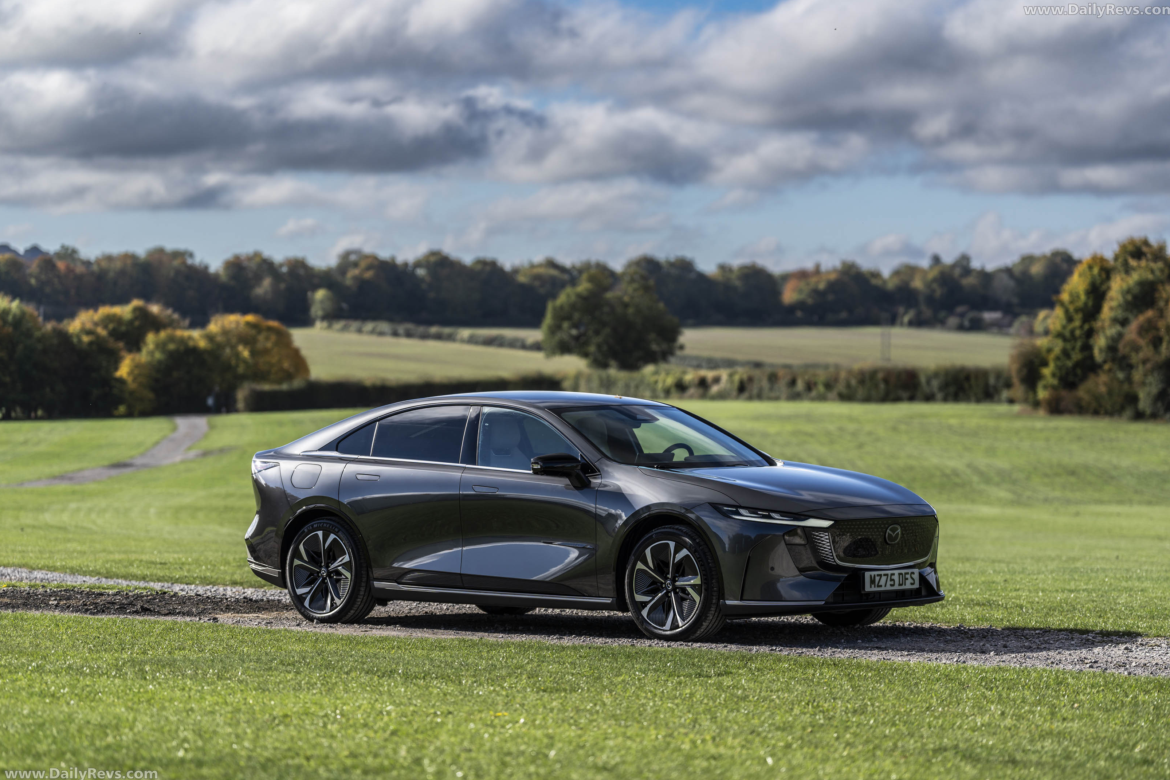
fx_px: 3770
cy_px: 393
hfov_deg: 17.6
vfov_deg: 11.8
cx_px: 589
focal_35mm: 116
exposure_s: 1/1250
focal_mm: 115
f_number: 2.8
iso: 50
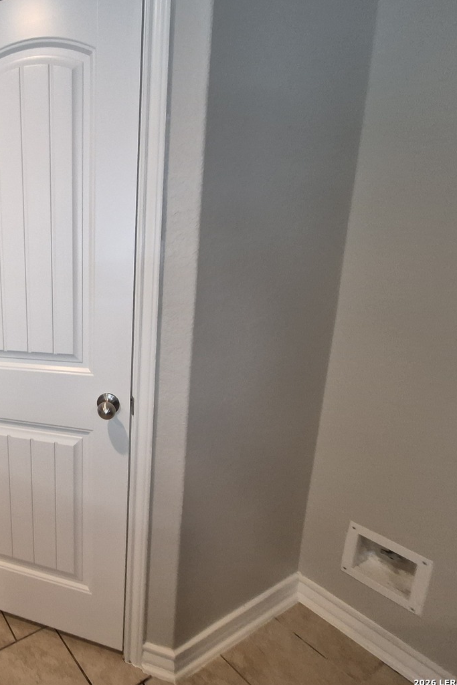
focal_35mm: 19
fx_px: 362
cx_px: 3
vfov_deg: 86.9
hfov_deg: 51.9
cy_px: 327
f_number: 2.2
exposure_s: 1/60
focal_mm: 1.74
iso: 320
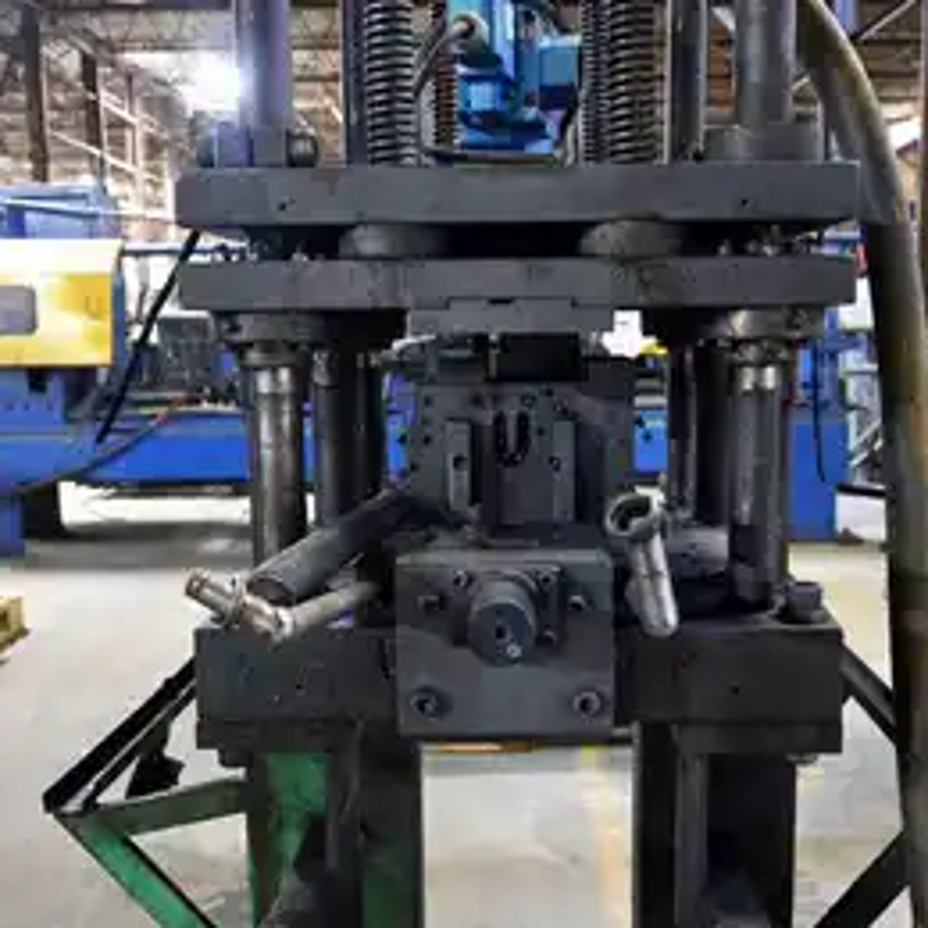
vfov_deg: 43.5
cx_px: 496
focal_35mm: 38
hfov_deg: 43.5
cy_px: 473
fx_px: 1162
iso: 5000
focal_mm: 19.5
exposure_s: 1/30
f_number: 3.8
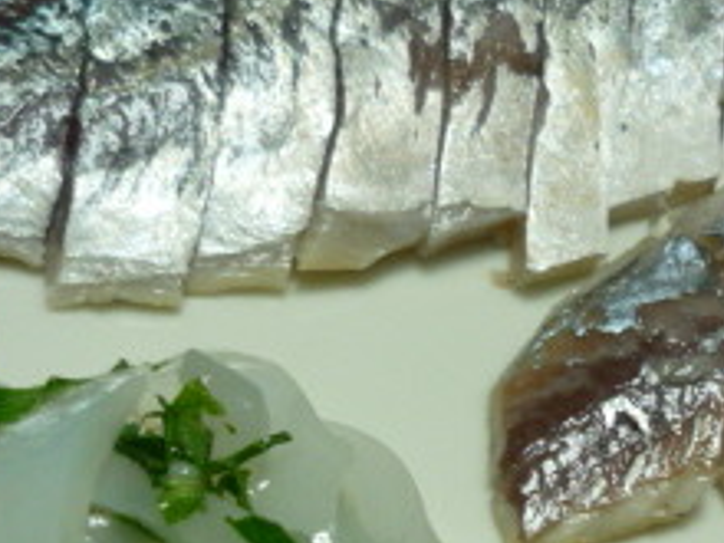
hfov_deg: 20.4
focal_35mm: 96
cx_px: 428
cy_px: 500
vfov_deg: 15.2
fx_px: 2008
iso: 100
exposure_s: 1/30
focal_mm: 5.5
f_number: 2.8
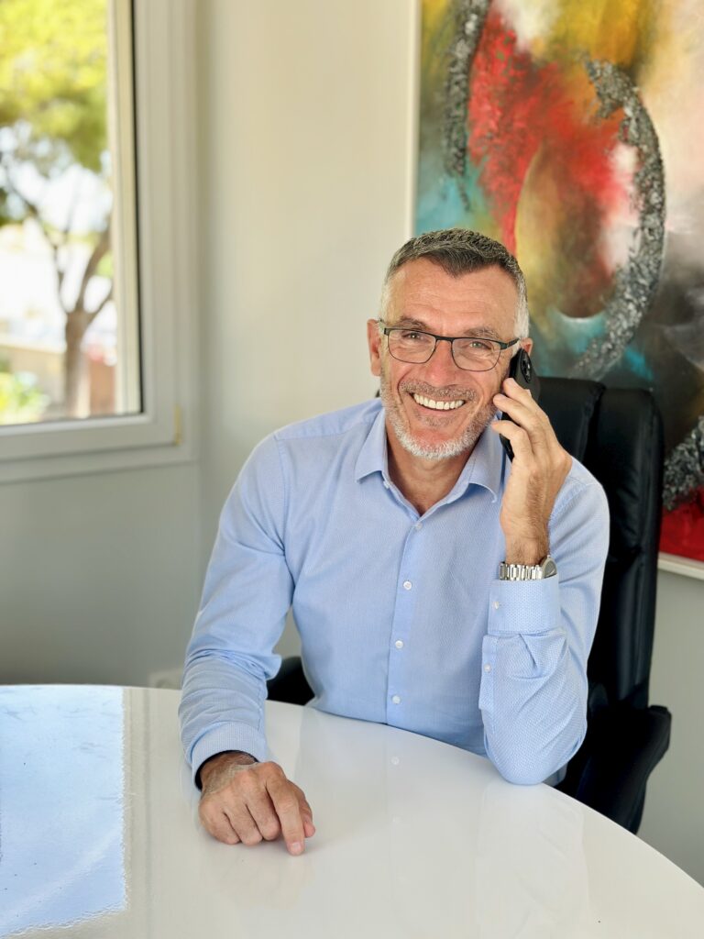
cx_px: 352
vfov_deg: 39.7
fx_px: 1302
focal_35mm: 48
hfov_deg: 30.3
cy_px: 470
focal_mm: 6.86
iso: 80
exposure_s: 1/190
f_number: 1.78
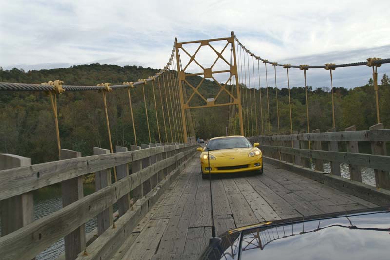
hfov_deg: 53.2
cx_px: 195
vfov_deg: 36.8
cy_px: 130
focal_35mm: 36
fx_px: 390
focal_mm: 24
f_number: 8
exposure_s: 1/250
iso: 100
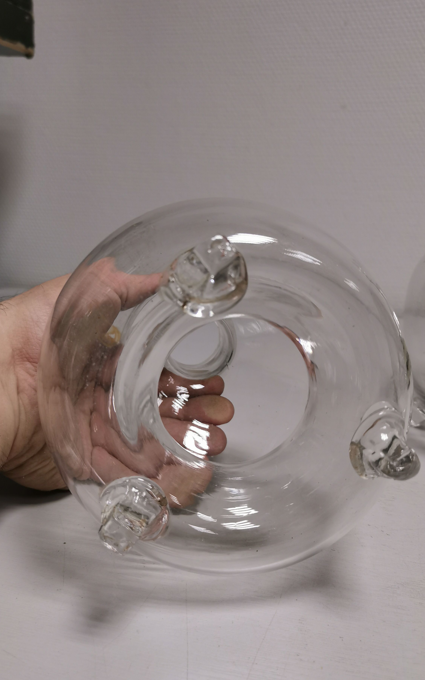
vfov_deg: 59.7
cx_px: 213
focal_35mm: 32
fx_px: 593
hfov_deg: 39.4
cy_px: 339
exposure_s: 1/100
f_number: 1.8
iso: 100
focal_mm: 5.58
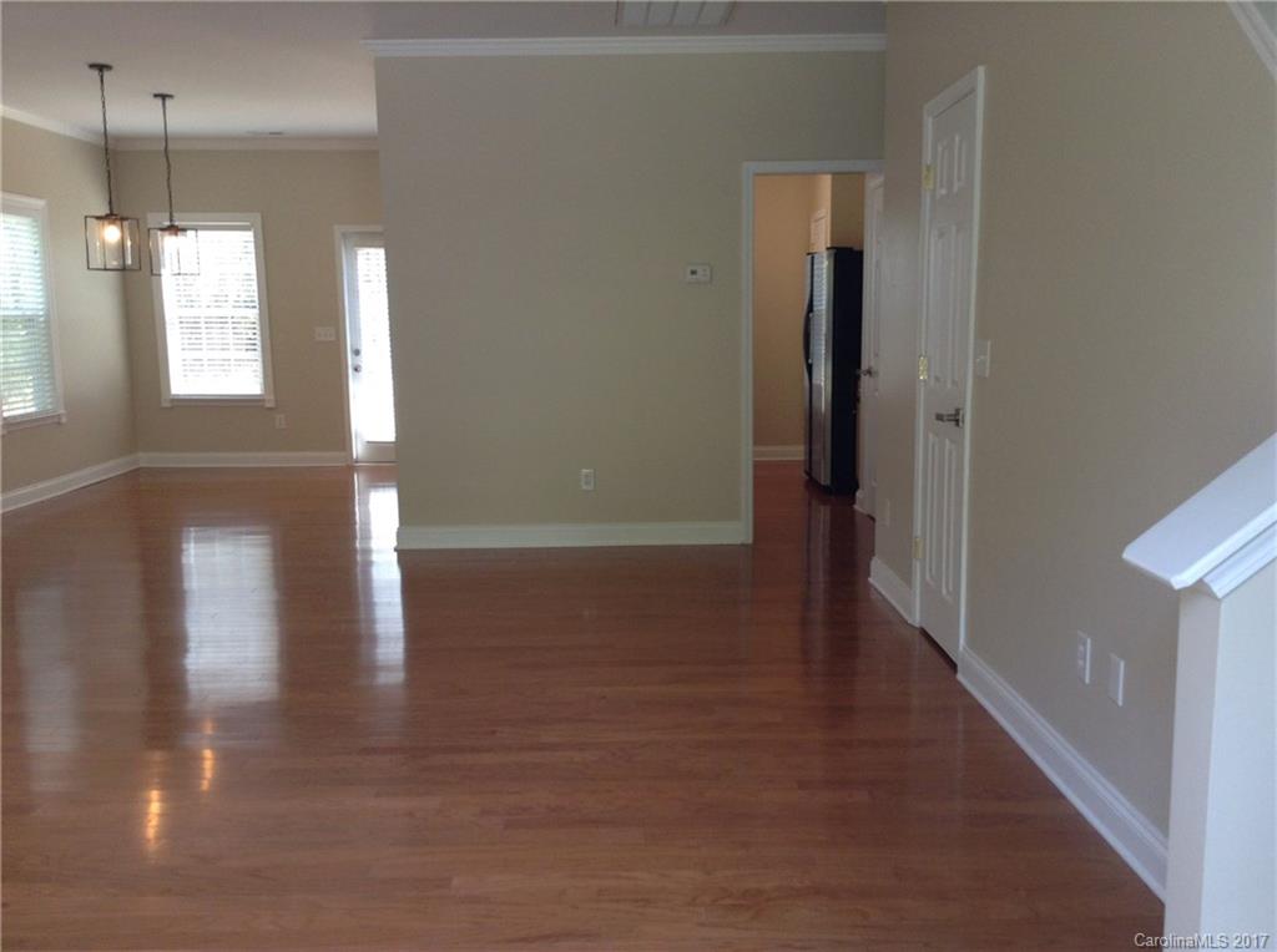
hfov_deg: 55.4
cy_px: 476
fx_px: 1215
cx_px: 638
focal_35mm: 33
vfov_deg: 42.8
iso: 50
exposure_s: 1/24
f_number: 2.4
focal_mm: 3.3
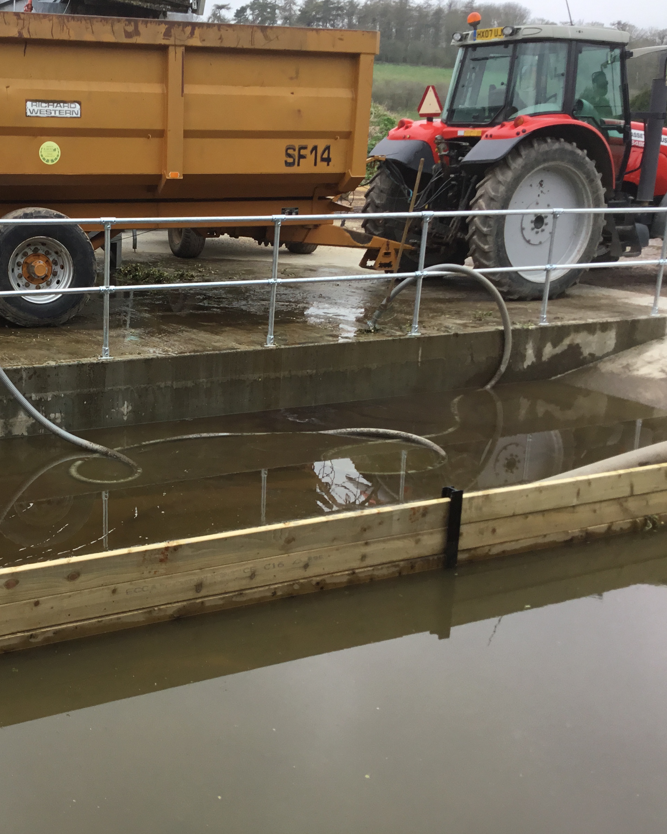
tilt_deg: -13.1
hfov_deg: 35.4
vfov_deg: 44.8
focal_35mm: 41
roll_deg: -2.8
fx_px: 1012
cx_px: 144
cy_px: 416
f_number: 2.4
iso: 25
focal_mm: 3.3
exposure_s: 1/436
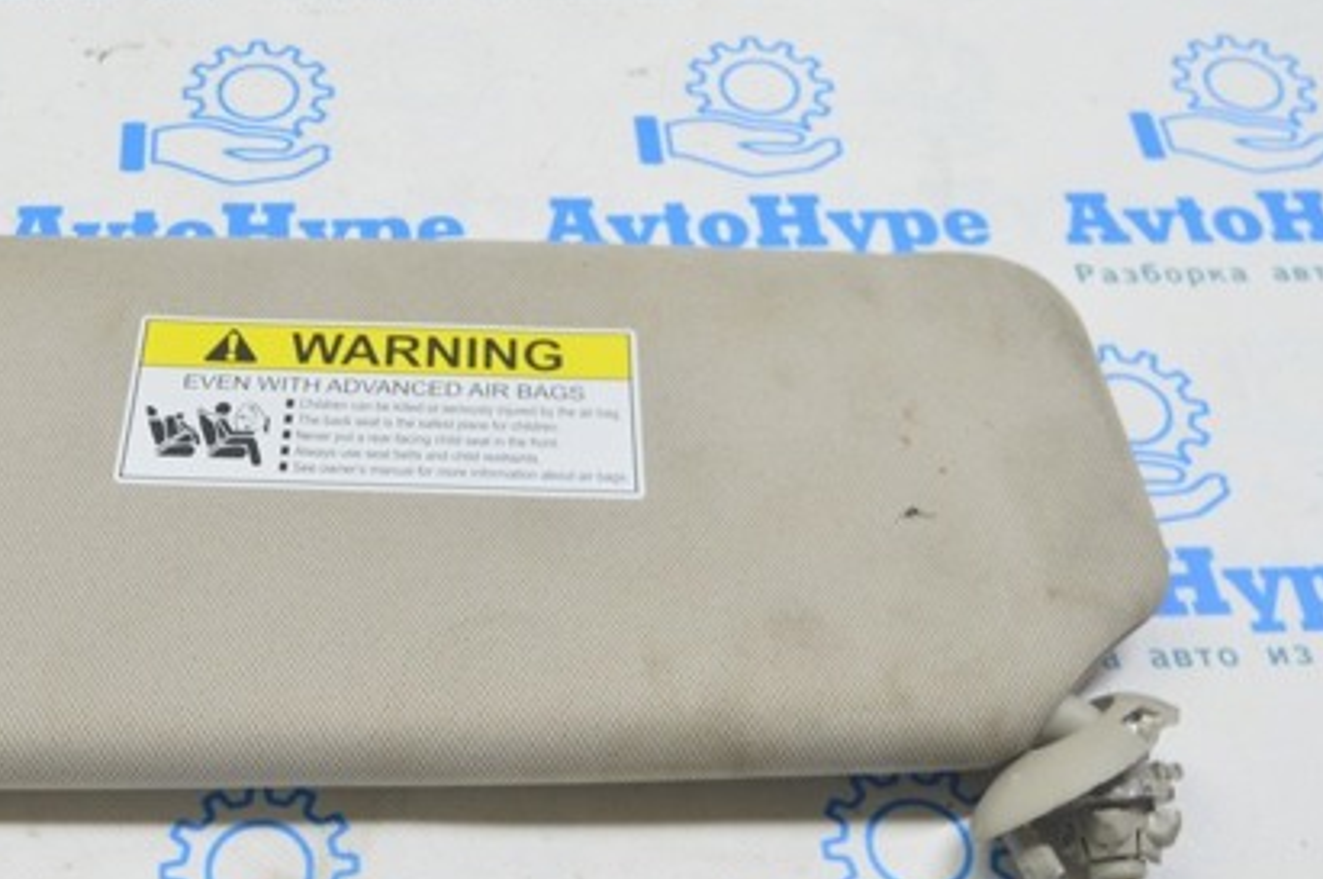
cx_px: 402
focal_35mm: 54
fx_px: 1974
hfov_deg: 36.5
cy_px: 568
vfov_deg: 25.0
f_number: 5.6
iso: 400
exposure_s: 1/20
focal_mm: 23
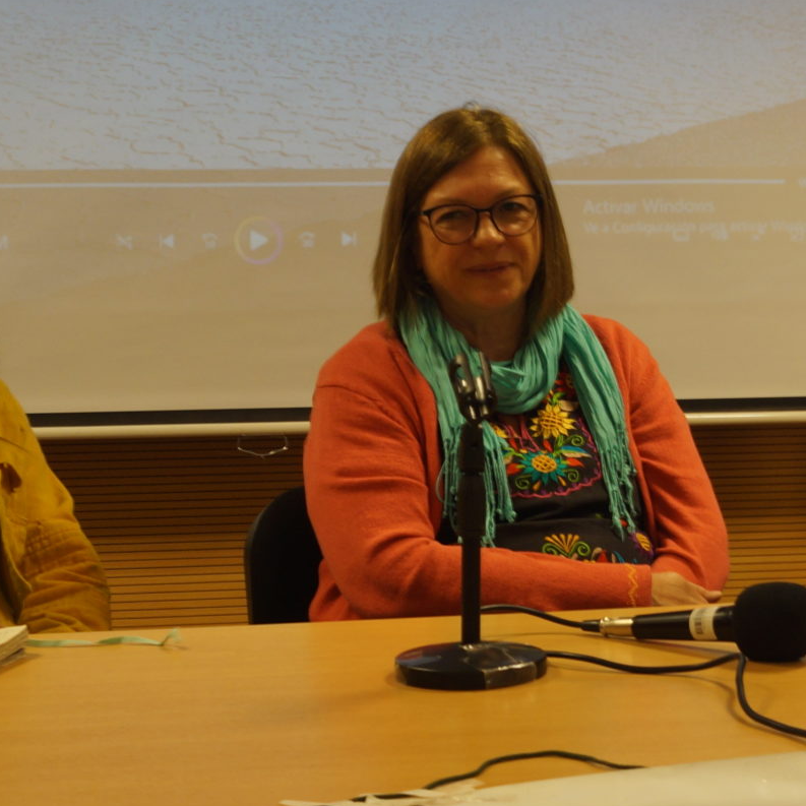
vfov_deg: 23.3
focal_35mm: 74
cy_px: 287
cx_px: 726
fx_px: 1949
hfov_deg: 22.8
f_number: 4.5
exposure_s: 1/13
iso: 200
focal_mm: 18
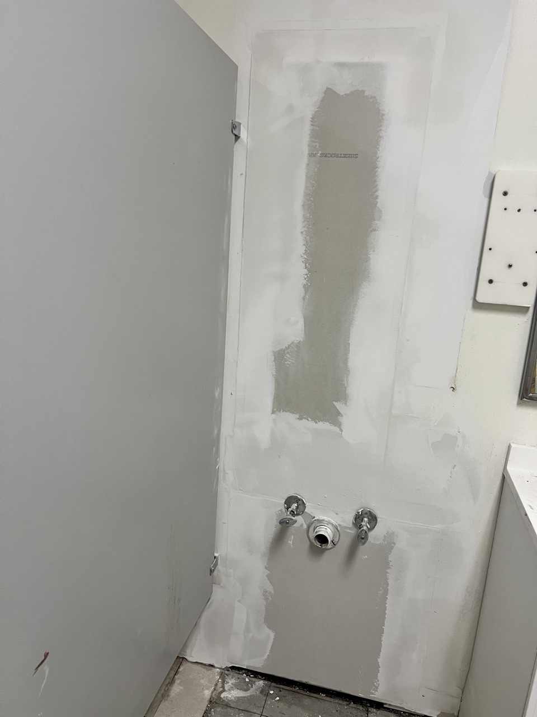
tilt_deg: -12.8
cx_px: 268
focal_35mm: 26
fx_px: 538
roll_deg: -0.6
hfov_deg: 53.1
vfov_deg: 67.3
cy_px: 358
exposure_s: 1/60
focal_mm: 5.7
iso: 125
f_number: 1.5
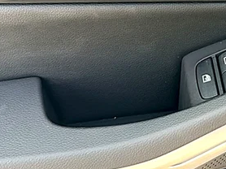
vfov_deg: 22.8
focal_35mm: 63
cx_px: 246
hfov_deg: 28.1
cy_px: 24
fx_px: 411
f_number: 1.78
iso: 100
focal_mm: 6.86
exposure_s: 1/280
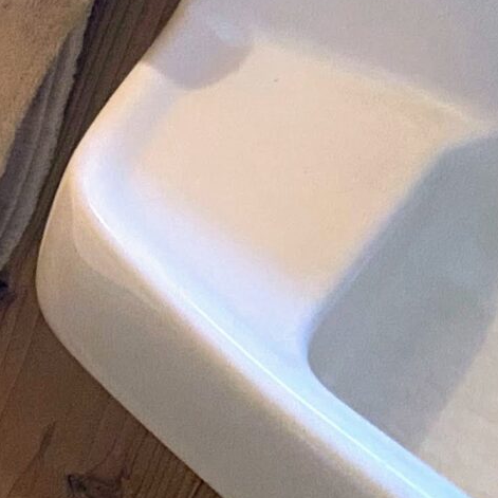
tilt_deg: -48.7
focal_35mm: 125
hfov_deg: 11.5
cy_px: 20
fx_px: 2035
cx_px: -713
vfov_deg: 13.8
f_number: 1.8
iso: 640
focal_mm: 4.25
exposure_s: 1/33
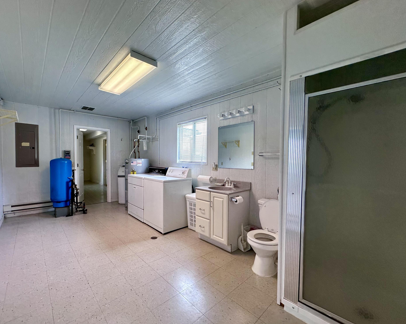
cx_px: 185
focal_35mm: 15
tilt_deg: -1.5
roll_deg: -0.5
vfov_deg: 84.0
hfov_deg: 96.5
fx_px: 180
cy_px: 165
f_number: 2.2
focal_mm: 2.22
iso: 100
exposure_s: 1/120
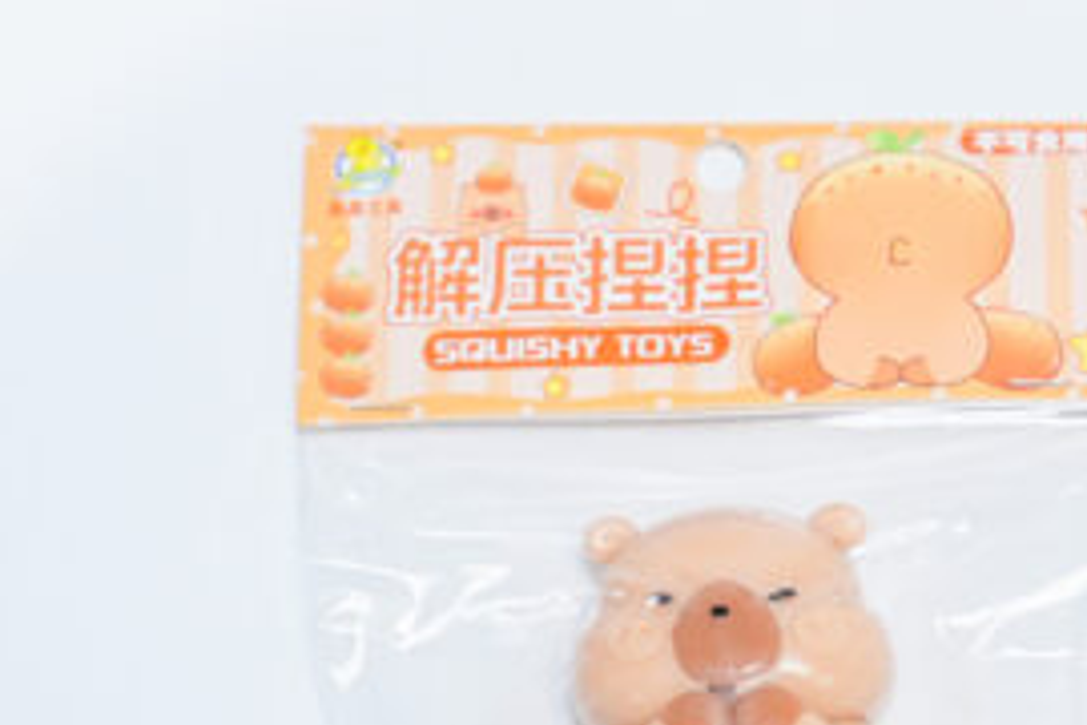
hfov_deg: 15.3
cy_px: 562
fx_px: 4046
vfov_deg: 10.2
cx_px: 765
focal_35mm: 134
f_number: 4.5
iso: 3200
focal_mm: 56
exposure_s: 1/640
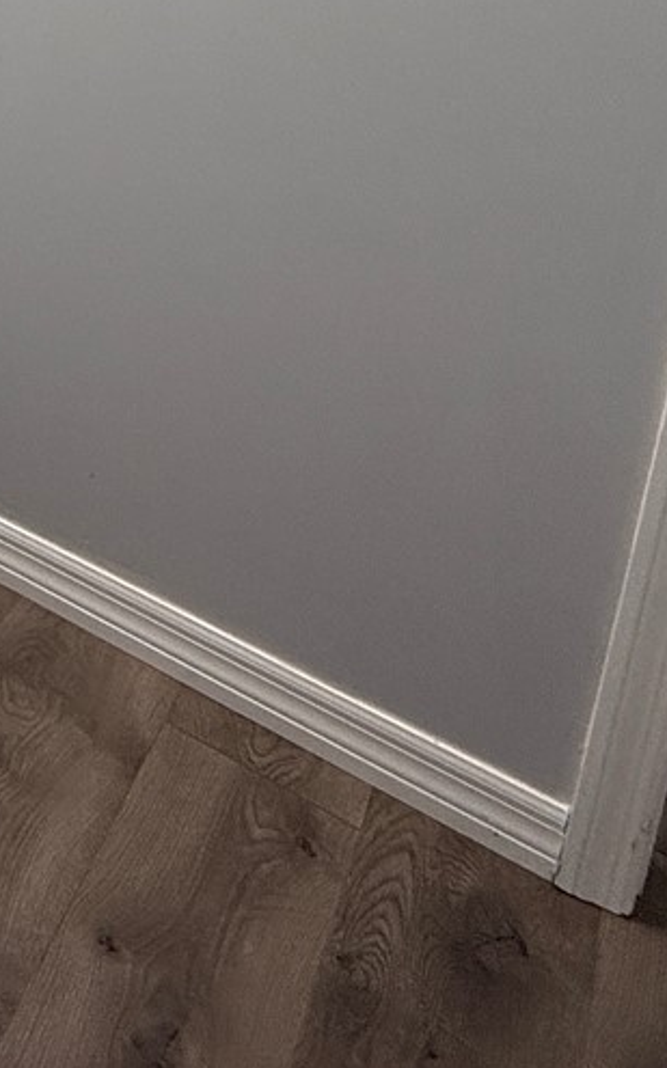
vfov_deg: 33.8
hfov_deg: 18.9
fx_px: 1397
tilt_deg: -10.2
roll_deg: -2.6
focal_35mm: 48
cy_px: -218
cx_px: -602
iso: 100
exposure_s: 1/120
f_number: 2.2
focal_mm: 2.22
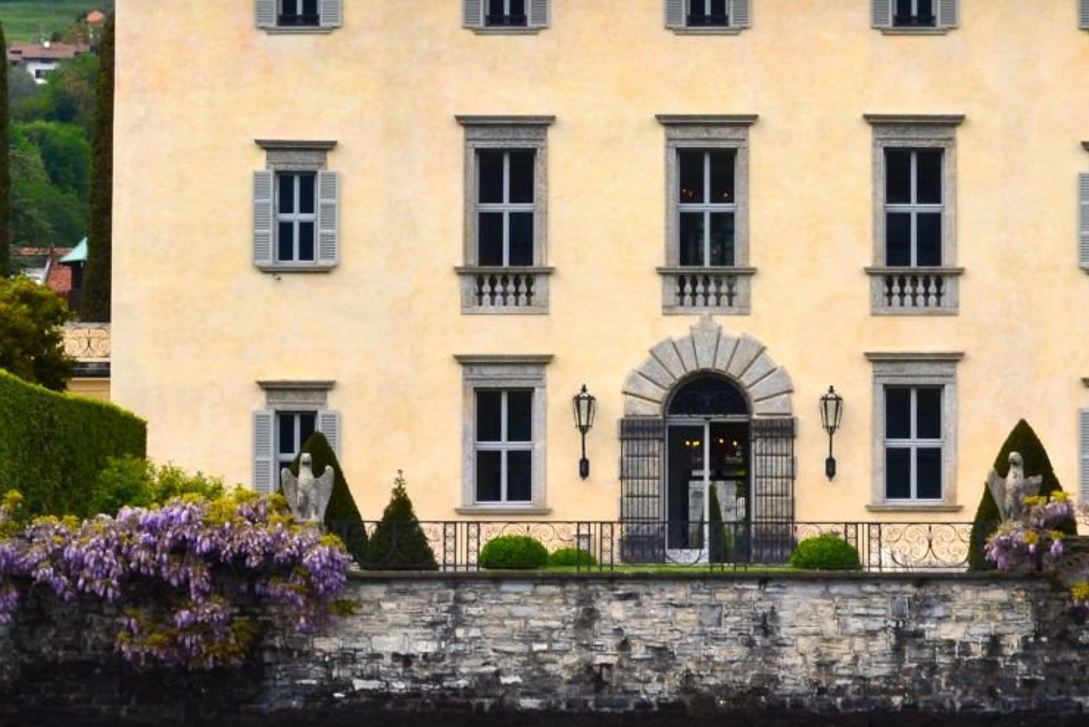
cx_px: 737
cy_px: 275
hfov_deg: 12.7
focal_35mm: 162
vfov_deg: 8.5
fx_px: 4902
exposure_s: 1/250
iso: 400
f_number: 10
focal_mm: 50
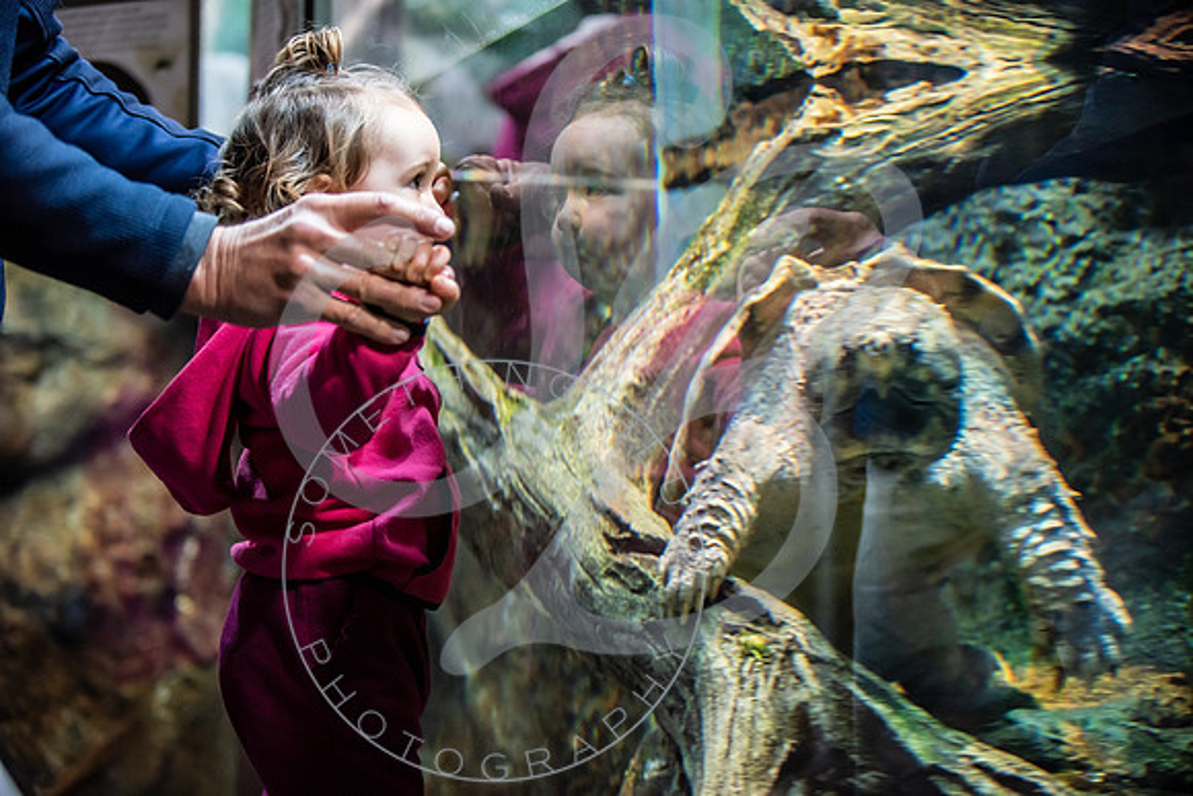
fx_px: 2320
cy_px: 398
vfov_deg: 19.5
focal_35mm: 70
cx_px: 596
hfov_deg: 28.8
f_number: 2.8
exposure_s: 1/200
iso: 1000
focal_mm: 70
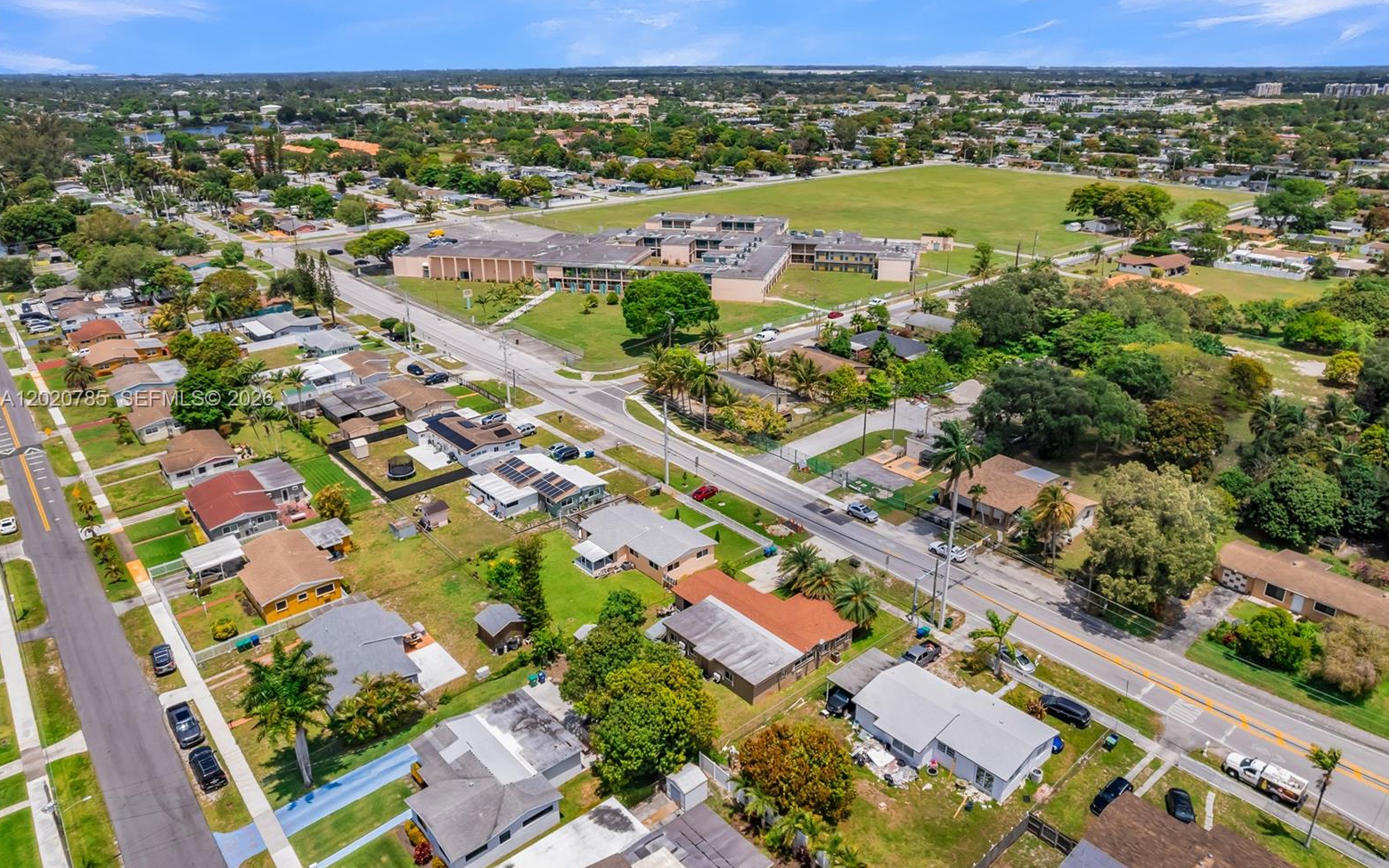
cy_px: 401
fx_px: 871
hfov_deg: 77.2
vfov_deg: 52.9
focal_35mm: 23
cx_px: 709
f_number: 2.8
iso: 130
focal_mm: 8.38
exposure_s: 1/4000
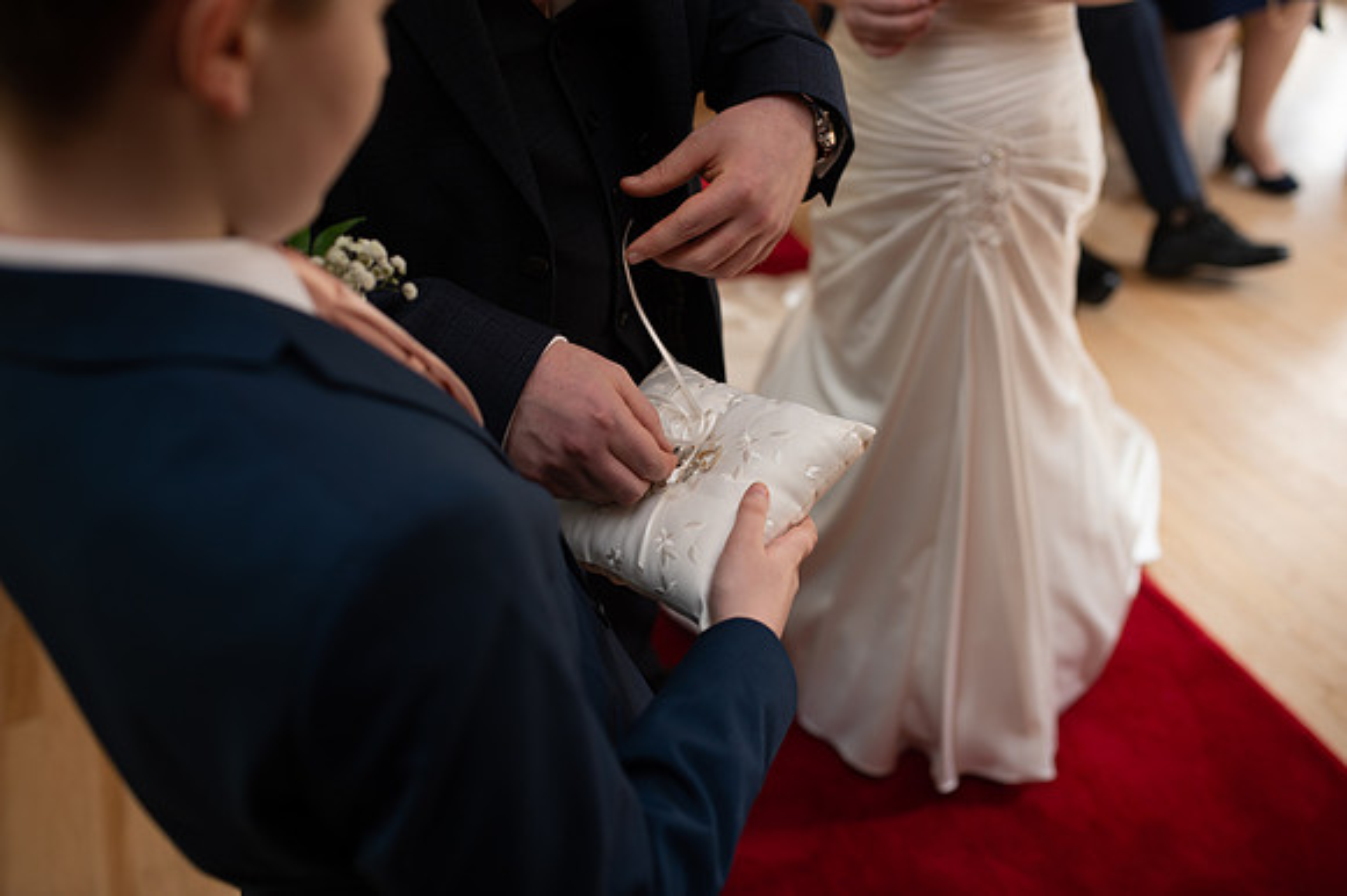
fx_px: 1309
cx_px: 674
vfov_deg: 37.8
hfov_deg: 54.5
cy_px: 448
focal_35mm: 35
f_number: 2.8
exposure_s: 1/100
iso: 160
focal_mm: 35
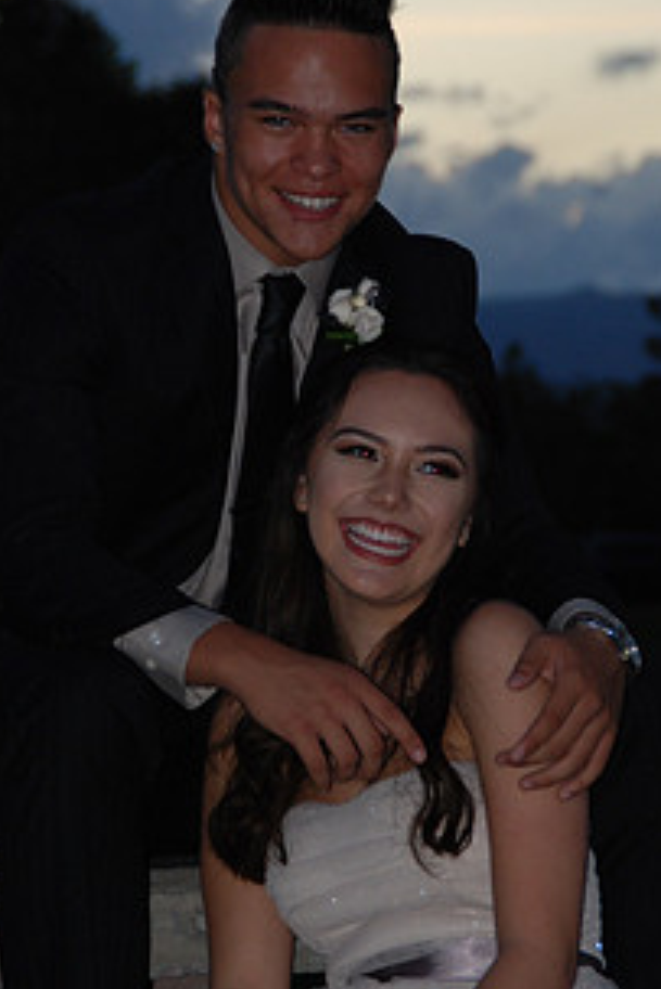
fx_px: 6850
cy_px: 446
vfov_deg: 8.3
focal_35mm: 249
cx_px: 339
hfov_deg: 5.5
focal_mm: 112
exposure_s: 1/60
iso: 400
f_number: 6
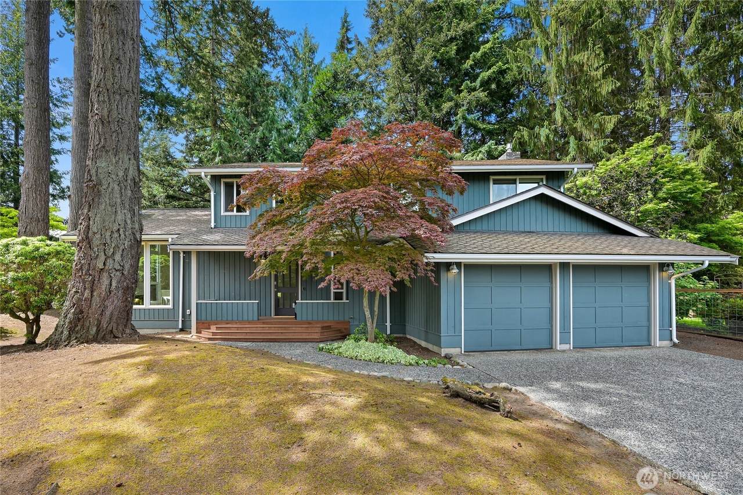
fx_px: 320
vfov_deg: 75.5
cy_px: 248
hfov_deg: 98.5
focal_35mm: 16
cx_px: 372
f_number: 9
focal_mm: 15.5
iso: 125
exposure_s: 1/40
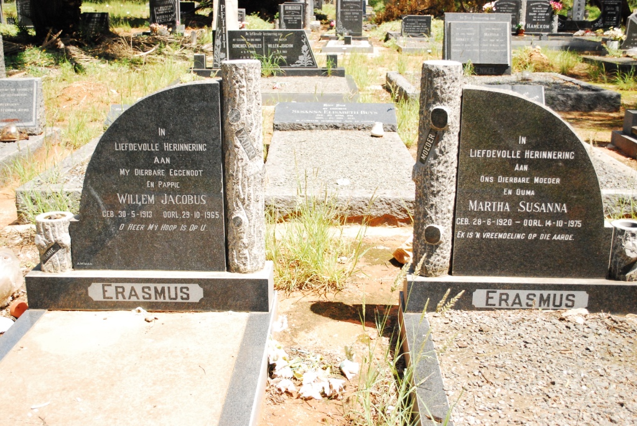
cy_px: 213
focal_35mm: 45
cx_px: 318
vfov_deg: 29.9
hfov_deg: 43.6
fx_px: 797
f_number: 4.8
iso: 1600
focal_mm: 30
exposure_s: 1/4000
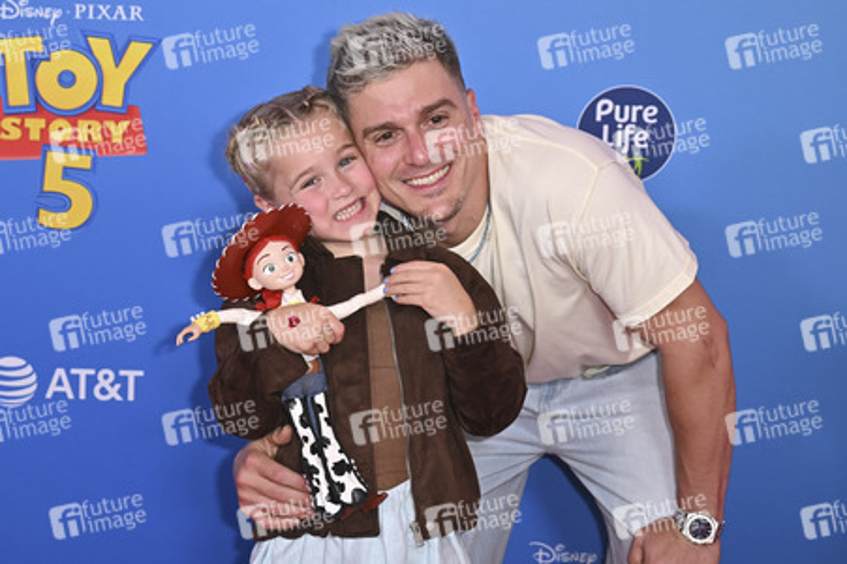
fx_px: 1646
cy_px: 282
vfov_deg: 19.4
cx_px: 424
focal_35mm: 70
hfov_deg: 28.9
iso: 1250
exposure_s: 1/250
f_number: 6.3
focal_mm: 70
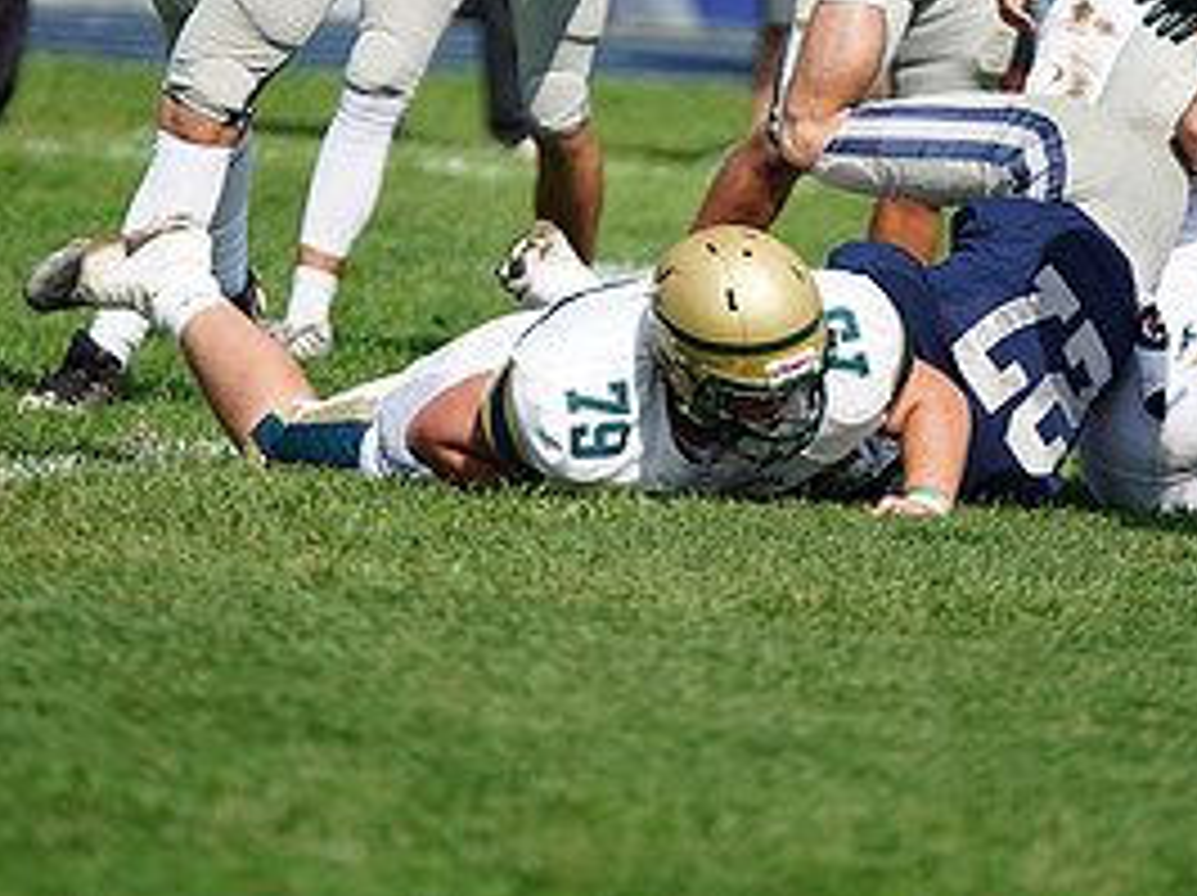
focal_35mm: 630
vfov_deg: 2.4
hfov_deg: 3.2
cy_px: 34
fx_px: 21765
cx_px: 616
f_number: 2.8
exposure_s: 1/8000
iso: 500
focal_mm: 300
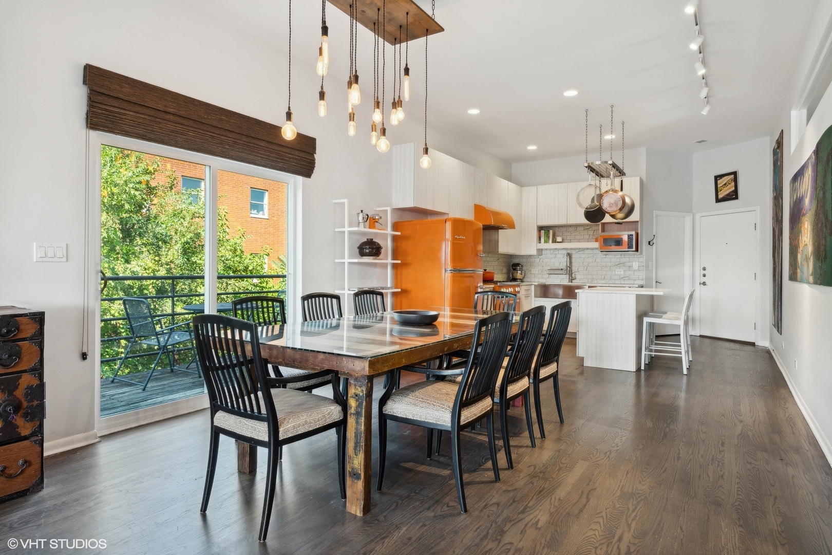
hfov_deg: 84.0
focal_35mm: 20
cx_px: 416
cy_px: 278
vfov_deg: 61.9
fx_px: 462
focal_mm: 20
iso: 320
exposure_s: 1/15
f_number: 8
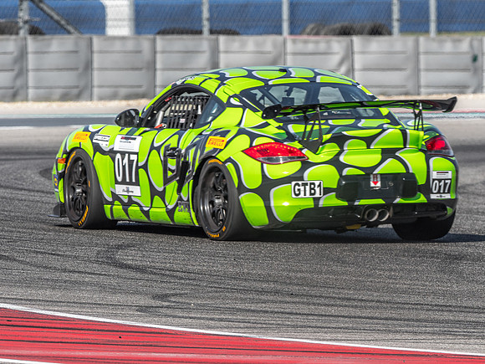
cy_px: 149
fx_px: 9948
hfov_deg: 2.8
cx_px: 286
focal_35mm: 710
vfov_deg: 2.1
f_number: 7.1
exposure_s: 1/800
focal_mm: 300
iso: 200
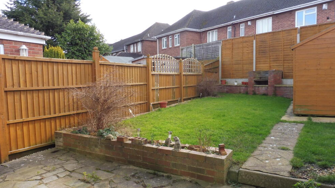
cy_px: 101
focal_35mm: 27
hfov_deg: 69.9
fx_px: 240
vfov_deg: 42.9
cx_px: 170
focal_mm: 4.3
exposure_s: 1/160
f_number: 4
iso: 100
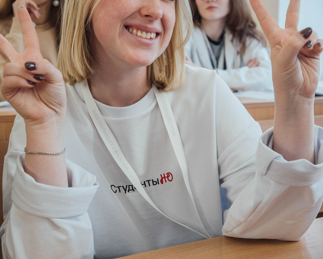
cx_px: 152
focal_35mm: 48
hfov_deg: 38.8
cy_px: 106
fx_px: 459
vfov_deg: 31.4
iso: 640
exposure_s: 1/200
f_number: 2.8
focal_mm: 22
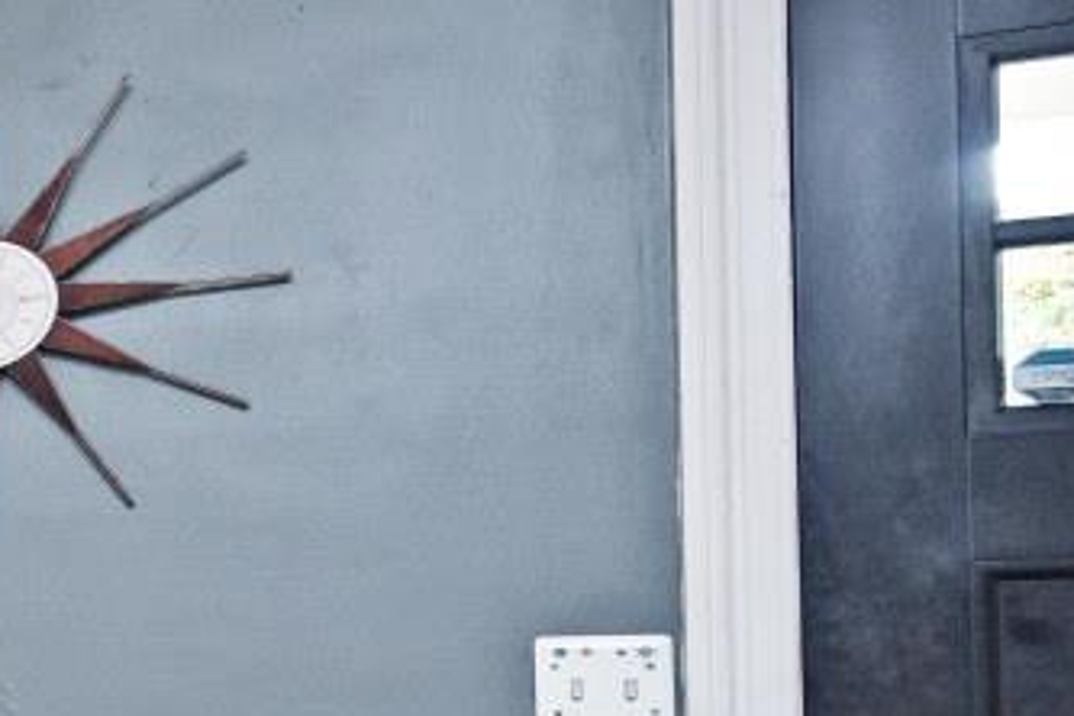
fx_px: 1879
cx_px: -1329
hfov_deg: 16.7
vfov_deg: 21.1
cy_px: 658
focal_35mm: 63
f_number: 4
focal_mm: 14
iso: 640
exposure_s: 1/60
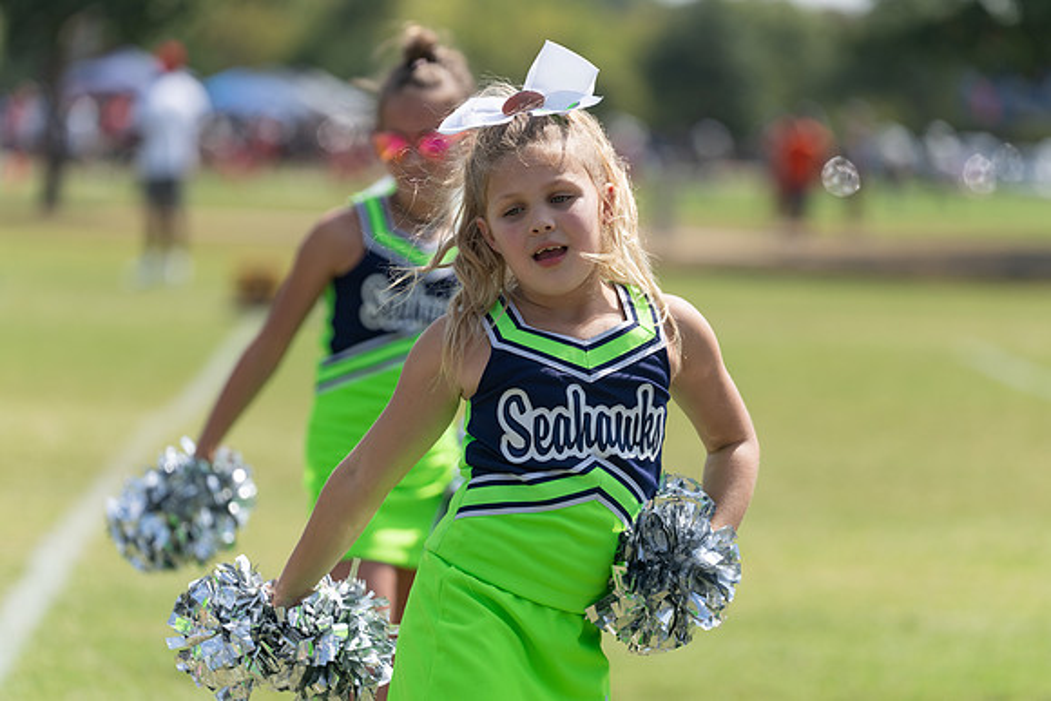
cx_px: 526
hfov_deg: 10.3
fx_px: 5840
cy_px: 350
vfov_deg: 6.9
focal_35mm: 200
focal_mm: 200
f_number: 4
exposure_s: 1/1600
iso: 160
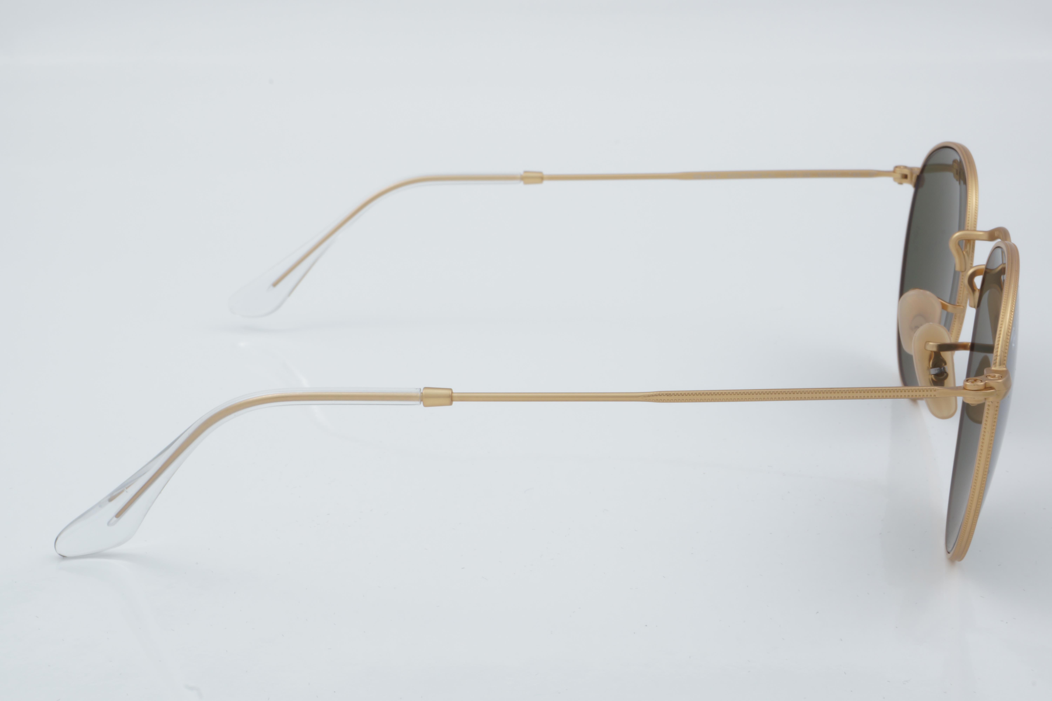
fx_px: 1972
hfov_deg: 29.9
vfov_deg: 20.2
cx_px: 526
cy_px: 350
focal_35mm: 68
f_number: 32
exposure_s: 1/4
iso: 100
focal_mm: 45
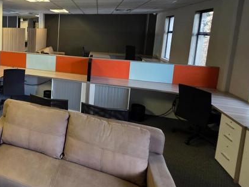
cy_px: 52
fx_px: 180
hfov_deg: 58.6
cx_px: 22
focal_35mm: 25
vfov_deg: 53.0
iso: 320
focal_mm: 2.2
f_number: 1.9
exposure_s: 1/50
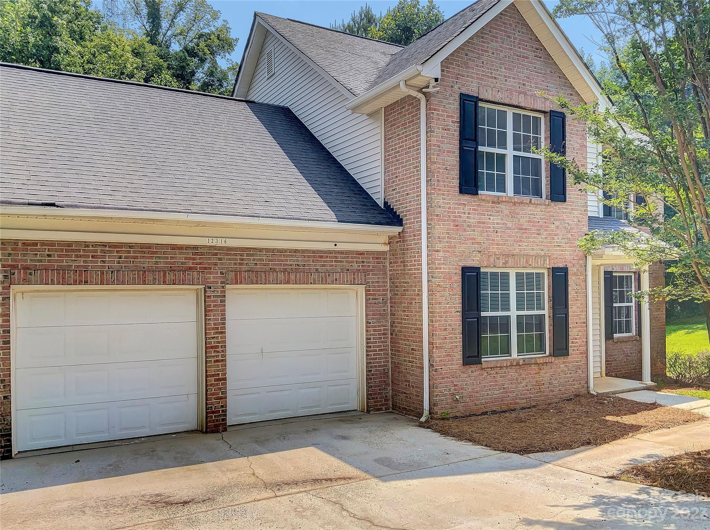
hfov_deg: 61.8
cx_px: 355
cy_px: 265
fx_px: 594
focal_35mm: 29
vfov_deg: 48.1
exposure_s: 1/2801
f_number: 1.8
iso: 16
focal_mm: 3
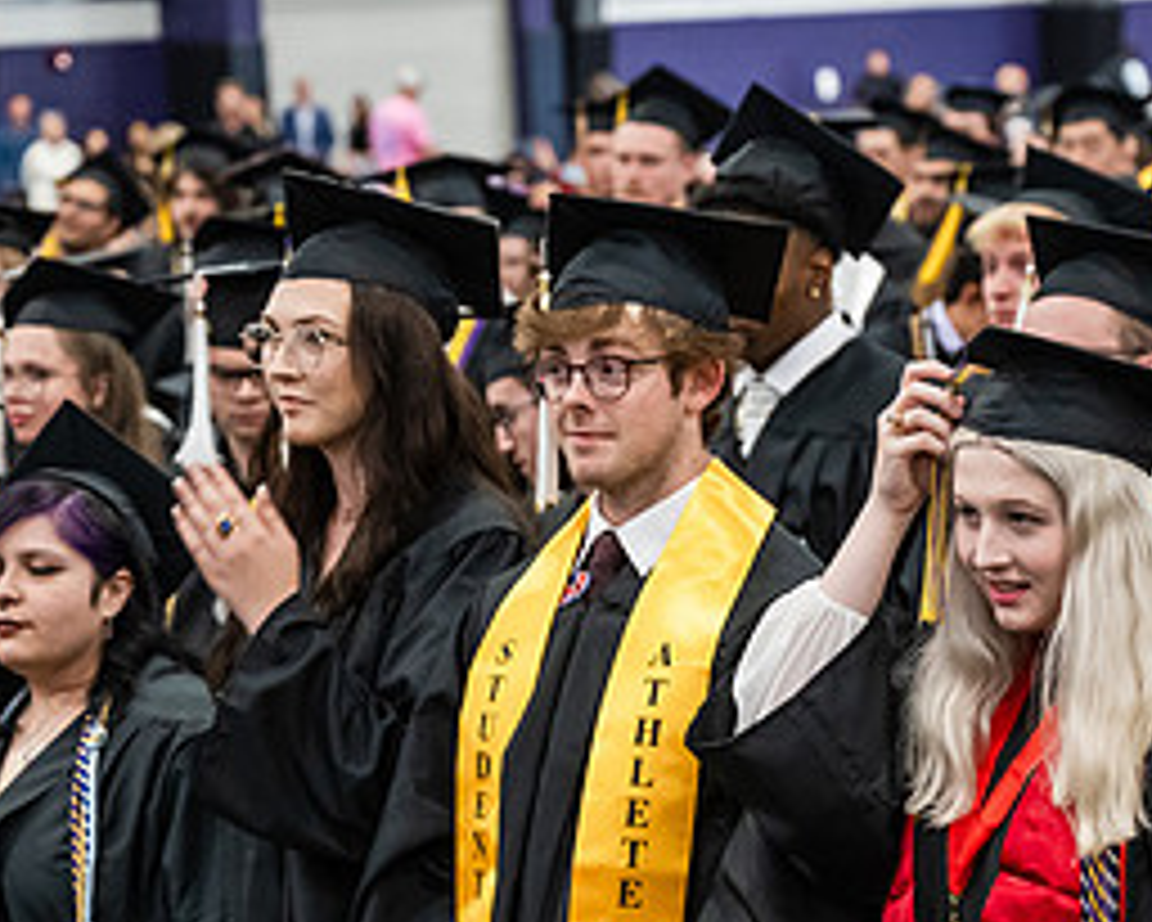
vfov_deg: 10.3
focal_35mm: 149
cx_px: 783
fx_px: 5082
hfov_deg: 12.9
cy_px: 785
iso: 4000
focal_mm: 70
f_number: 3.5
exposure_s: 1/200
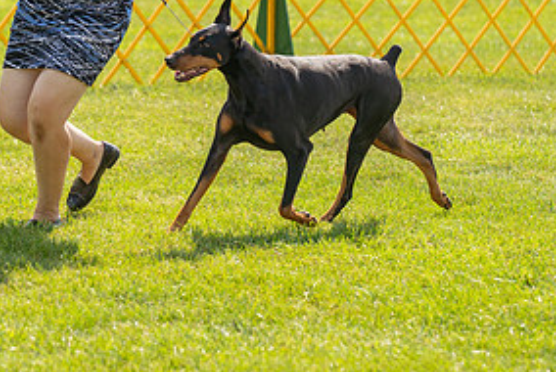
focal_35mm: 300
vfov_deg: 4.6
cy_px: 24
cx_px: 188
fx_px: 4638
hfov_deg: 6.9
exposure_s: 1/1600
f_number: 3.5
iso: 200
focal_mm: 147
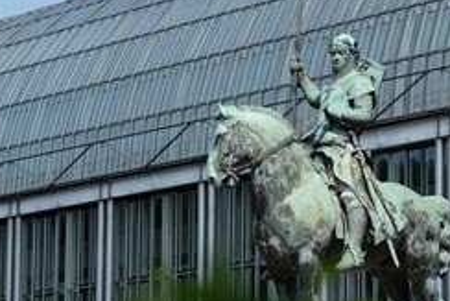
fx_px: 2614
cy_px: 179
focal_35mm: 209
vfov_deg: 6.6
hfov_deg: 9.8
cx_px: 288
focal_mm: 85
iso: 200
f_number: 6.3
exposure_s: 1/800
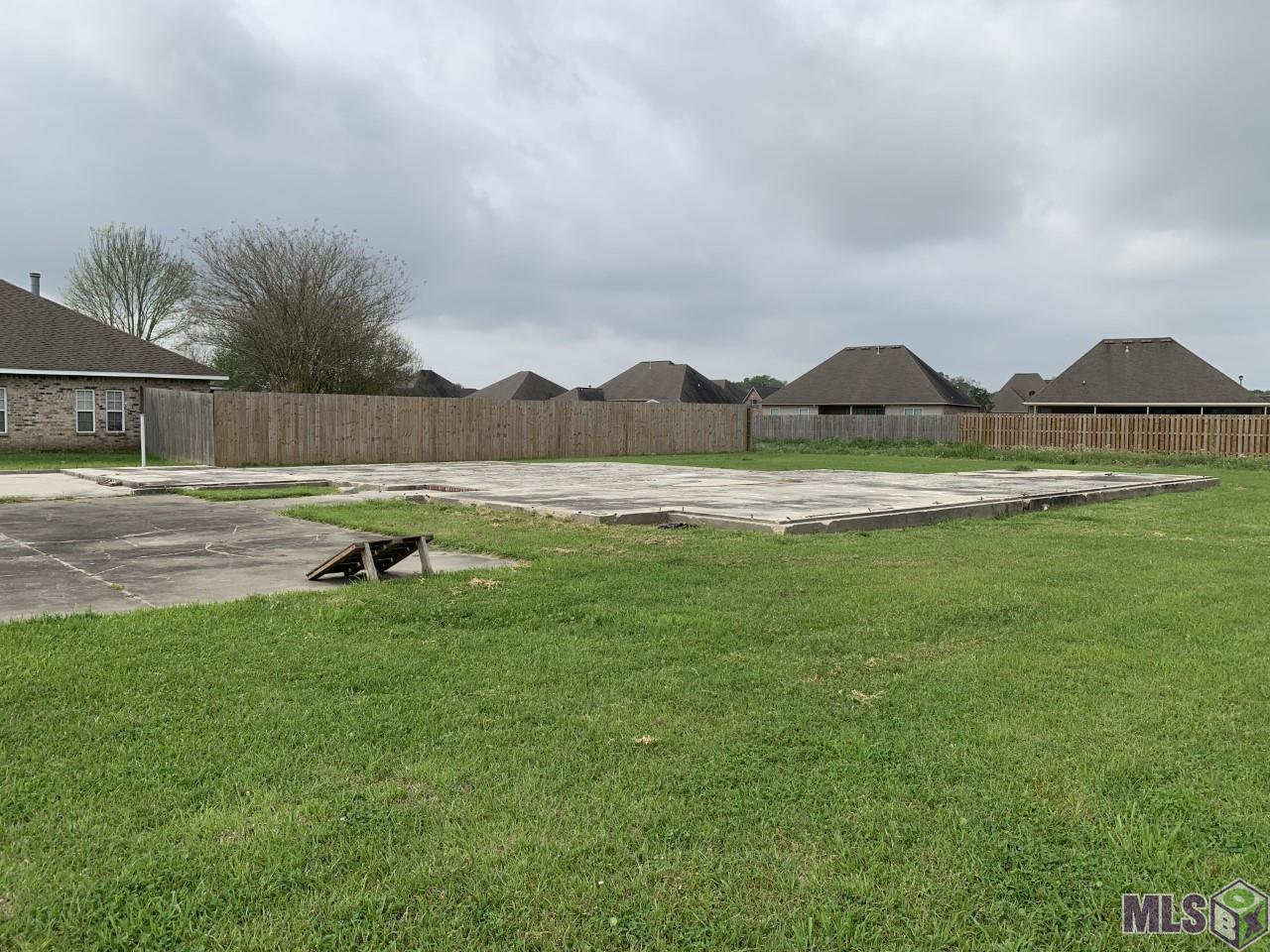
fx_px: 954
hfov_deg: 67.3
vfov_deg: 53.1
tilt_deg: -2.5
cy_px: 476
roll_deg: -0.4
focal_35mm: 26
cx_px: 635
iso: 25
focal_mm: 4.25
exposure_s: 1/2160
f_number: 1.8
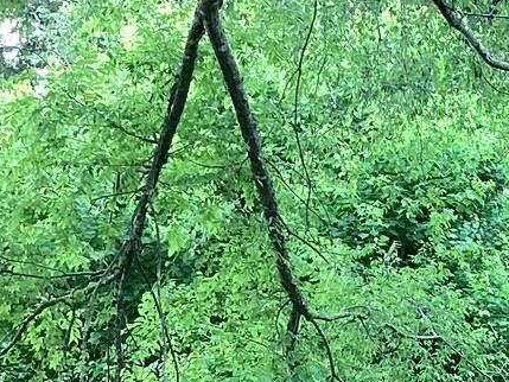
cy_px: 412
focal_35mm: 118
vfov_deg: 12.4
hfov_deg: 15.0
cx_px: 852
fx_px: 1736
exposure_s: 1/120
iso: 80
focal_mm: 3.3
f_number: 2.4
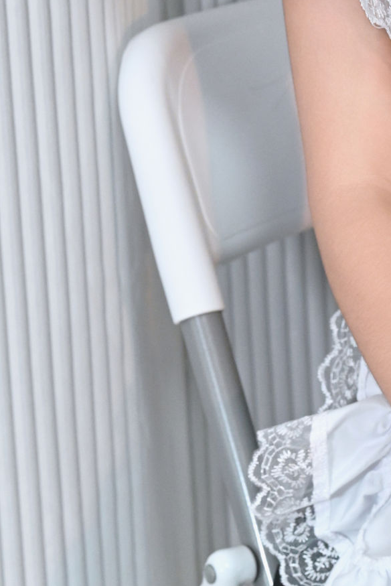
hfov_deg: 5.3
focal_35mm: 256
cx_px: 575
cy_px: -94
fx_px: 4167
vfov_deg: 8.0
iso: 3600
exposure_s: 1/100
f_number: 5
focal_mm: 83
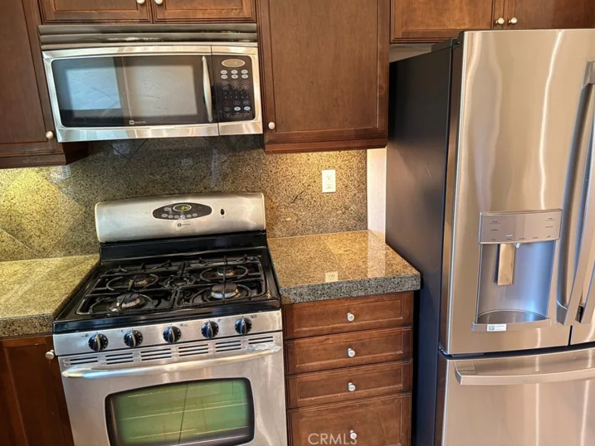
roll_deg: +2.6
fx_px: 430
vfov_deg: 54.9
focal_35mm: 25
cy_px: 216
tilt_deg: -14.6
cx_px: 304
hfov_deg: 69.4
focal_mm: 6.76
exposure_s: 1/60
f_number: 1.78
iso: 320
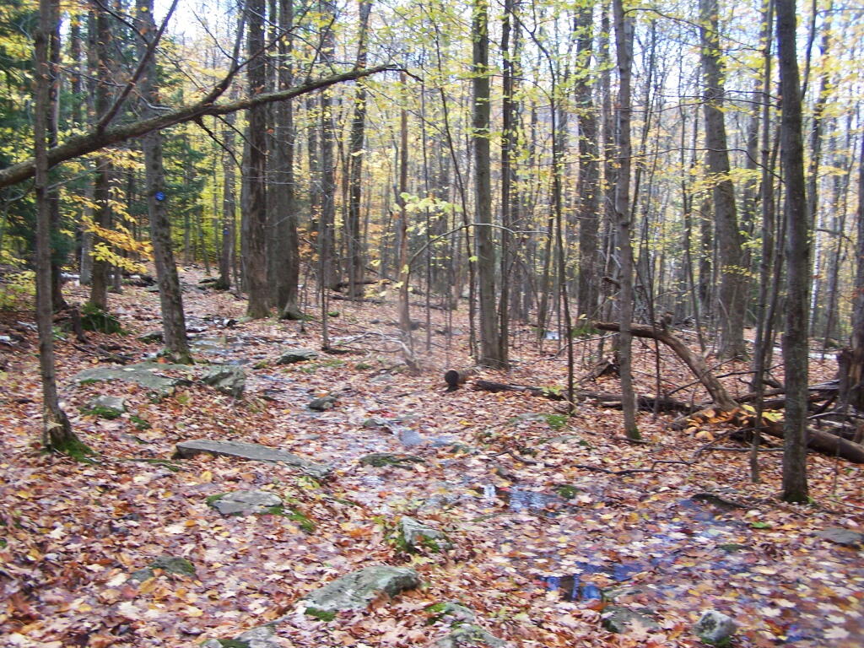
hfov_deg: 49.0
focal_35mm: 38
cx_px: 432
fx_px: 948
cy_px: 324
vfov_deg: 37.7
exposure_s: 1/125
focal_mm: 6.3
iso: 80
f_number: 2.8
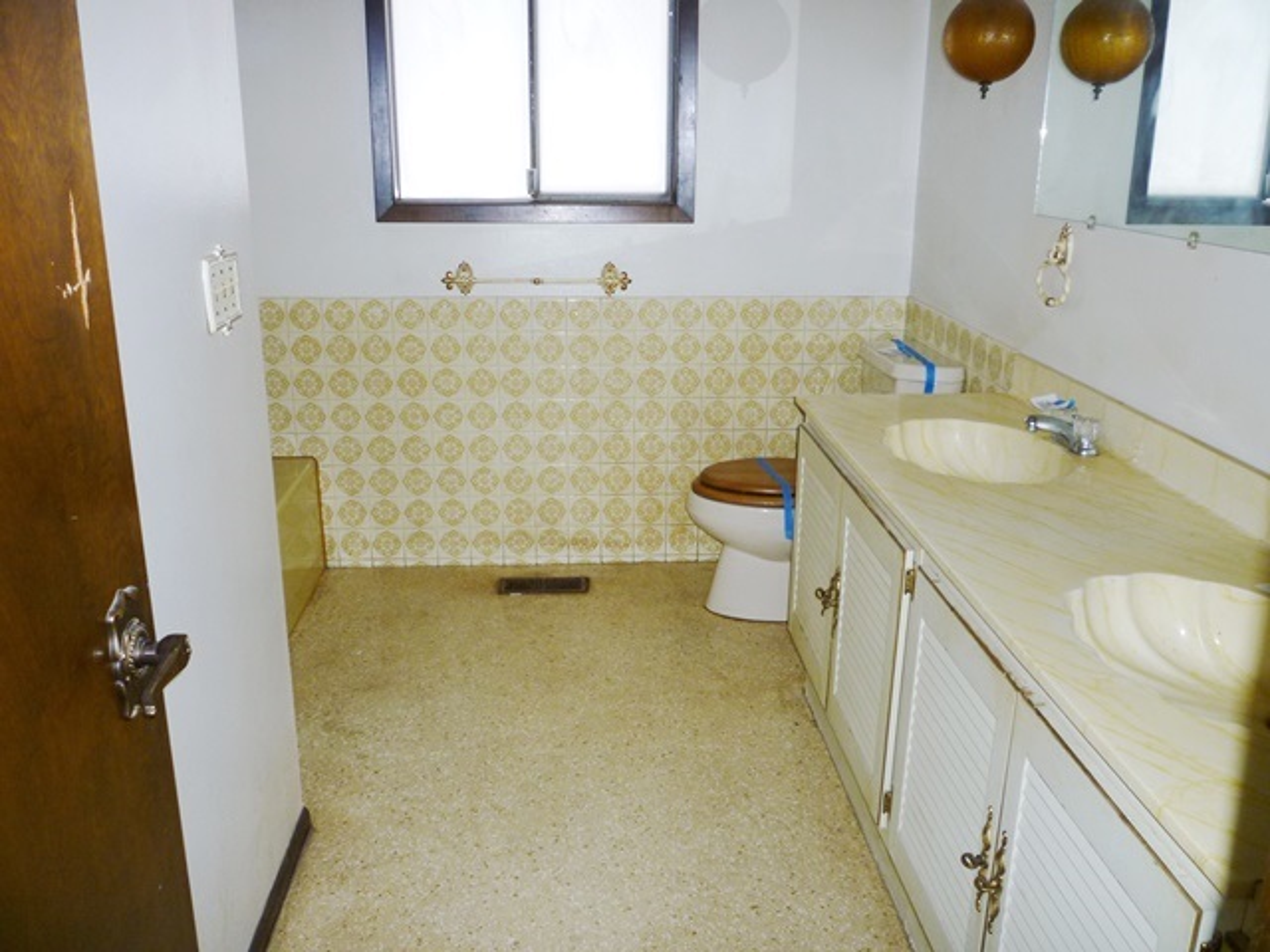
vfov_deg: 48.2
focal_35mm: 29
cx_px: 635
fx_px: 1064
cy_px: 476
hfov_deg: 61.7
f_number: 3.3
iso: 125
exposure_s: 1/60
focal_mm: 5.2
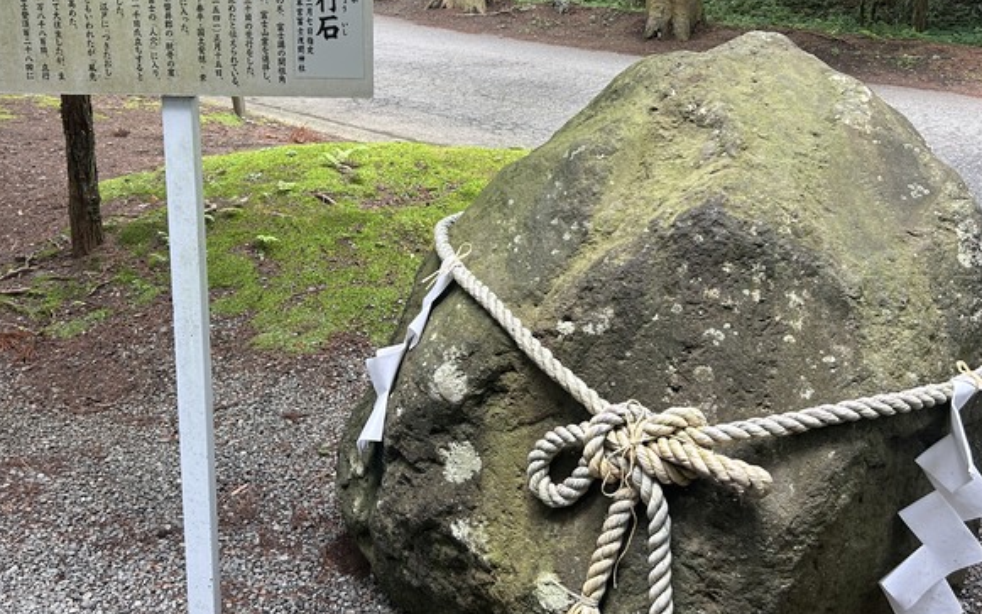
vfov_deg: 34.3
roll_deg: +0.4
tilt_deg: -16.6
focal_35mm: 37
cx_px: 463
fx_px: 990
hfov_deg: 52.7
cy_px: 231
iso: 80
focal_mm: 5.7
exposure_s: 1/121
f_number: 1.5
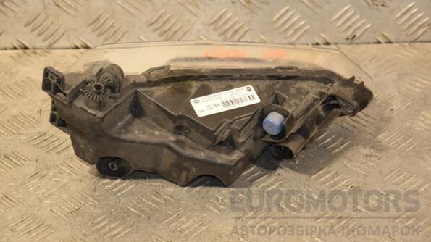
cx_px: 217
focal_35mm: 111
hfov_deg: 19.3
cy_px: 104
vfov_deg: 10.9
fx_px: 1268
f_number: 5.3
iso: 800
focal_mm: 70
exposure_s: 1/100
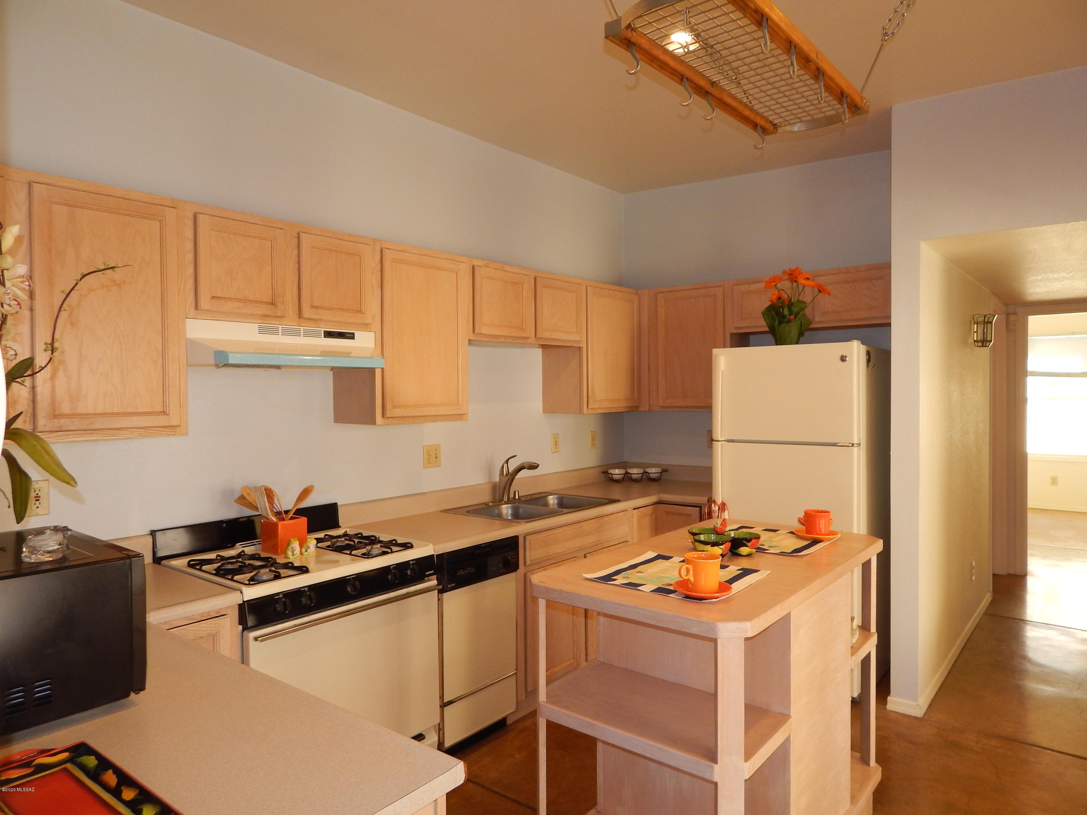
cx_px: 544
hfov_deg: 73.9
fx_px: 722
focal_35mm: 23
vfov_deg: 58.9
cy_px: 408
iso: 160
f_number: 3
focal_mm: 4
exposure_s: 1/30
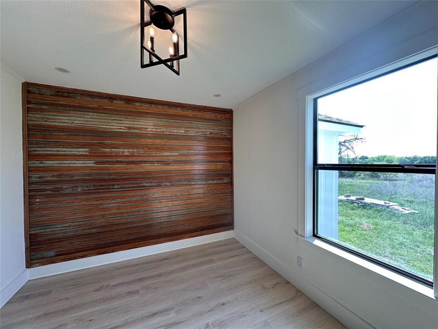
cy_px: 164
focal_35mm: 14
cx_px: 219
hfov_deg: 102.1
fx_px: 177
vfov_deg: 85.7
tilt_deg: -0.3
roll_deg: +0.4
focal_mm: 2.22
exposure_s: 1/120
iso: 64
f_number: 2.2
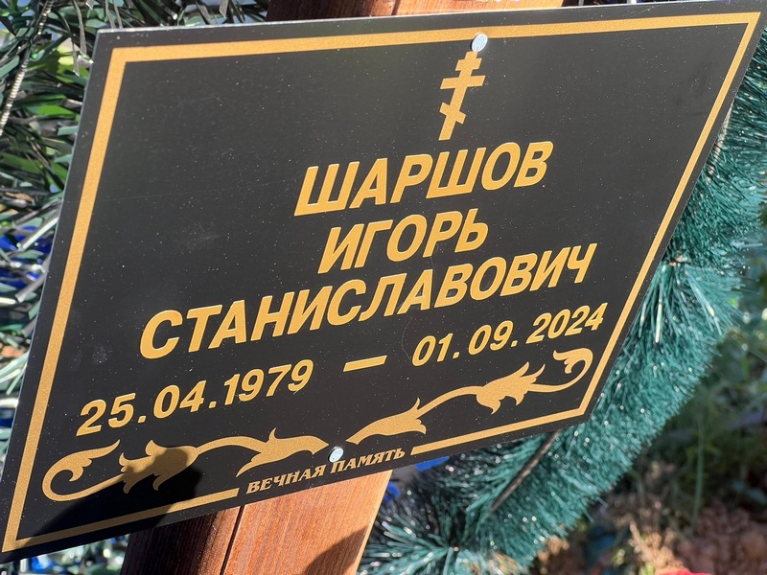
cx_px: 384
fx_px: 1706
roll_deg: -16.6
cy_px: 288
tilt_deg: -31.1
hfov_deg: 25.3
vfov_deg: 19.1
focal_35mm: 77
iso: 32
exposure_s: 1/100
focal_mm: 9
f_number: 2.8
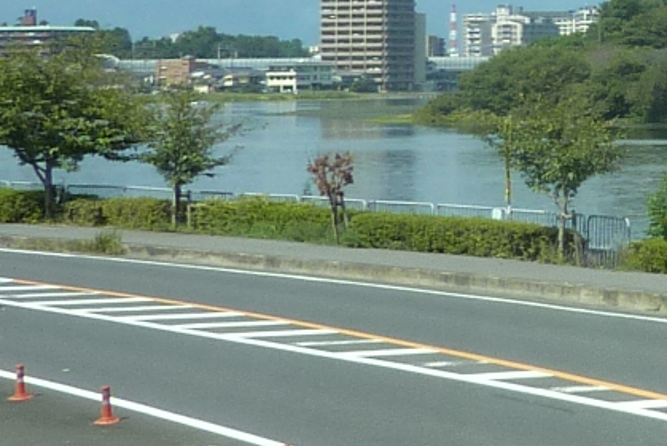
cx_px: 1581
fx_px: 2355
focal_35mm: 127
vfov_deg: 10.7
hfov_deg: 12.7
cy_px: 5
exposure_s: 1/400
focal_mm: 4.1
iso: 125
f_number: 4
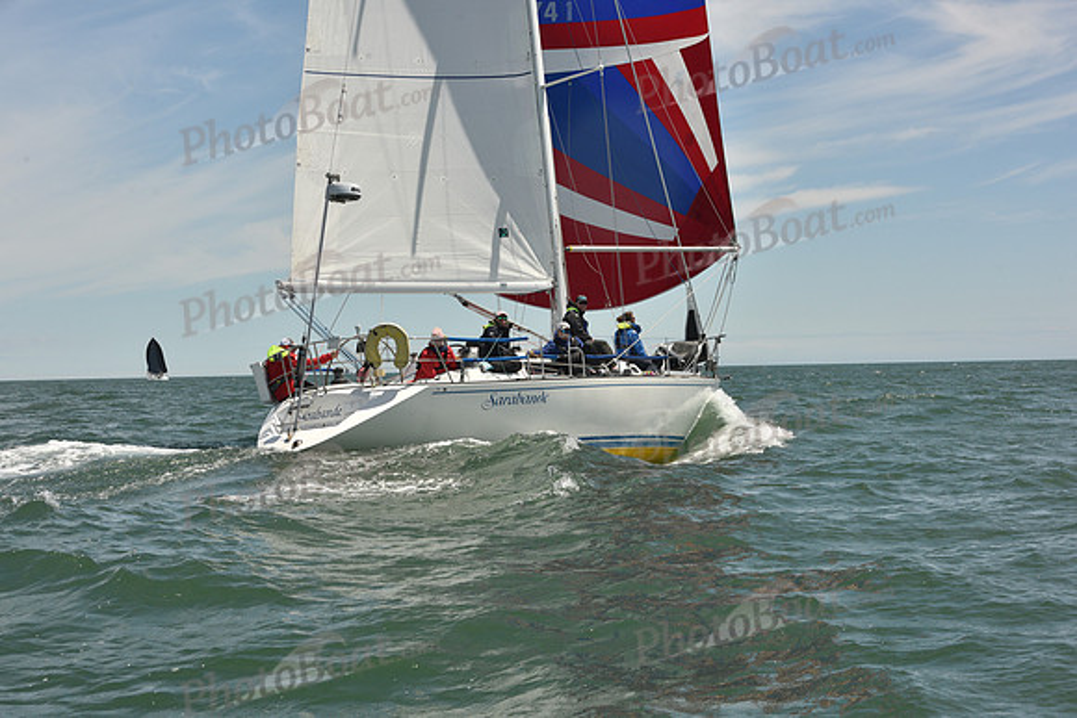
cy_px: 359
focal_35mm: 70
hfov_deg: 28.8
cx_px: 538
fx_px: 2095
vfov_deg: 19.5
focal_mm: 70
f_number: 11
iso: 320
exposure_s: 1/800
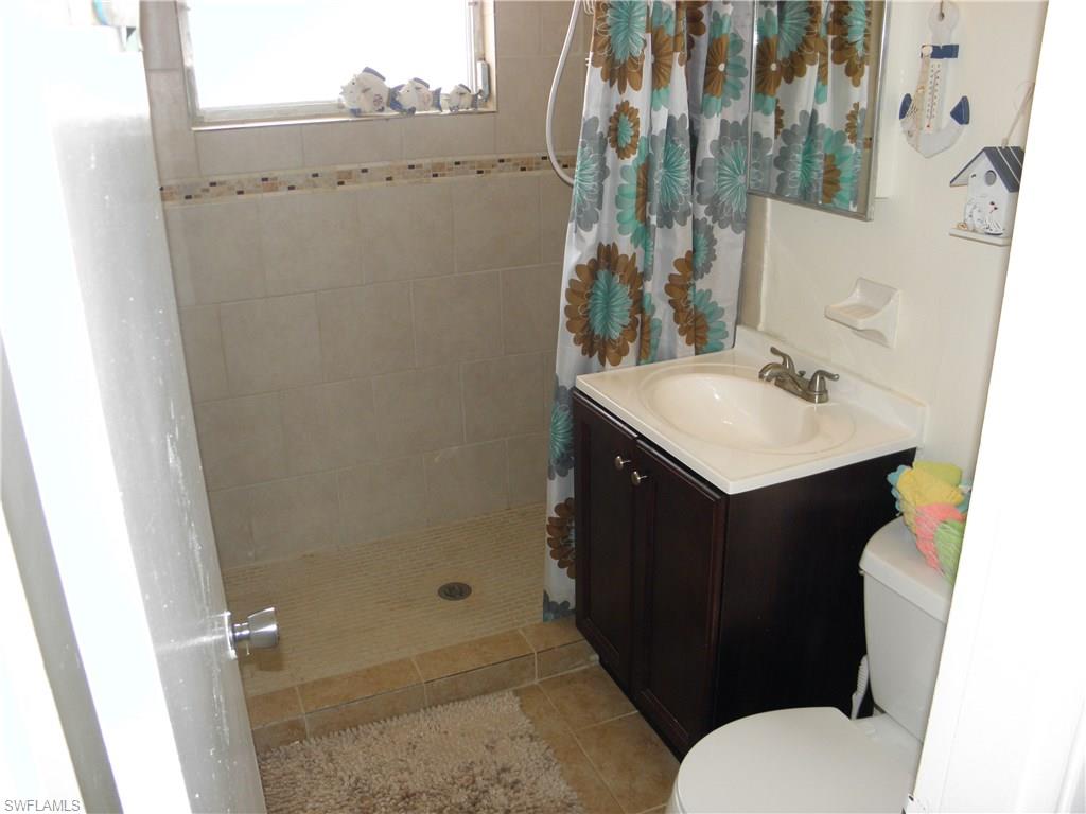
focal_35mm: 28
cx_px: 543
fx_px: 878
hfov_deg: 63.4
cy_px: 407
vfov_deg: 49.7
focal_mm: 5
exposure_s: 1/30
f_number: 3.5
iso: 100
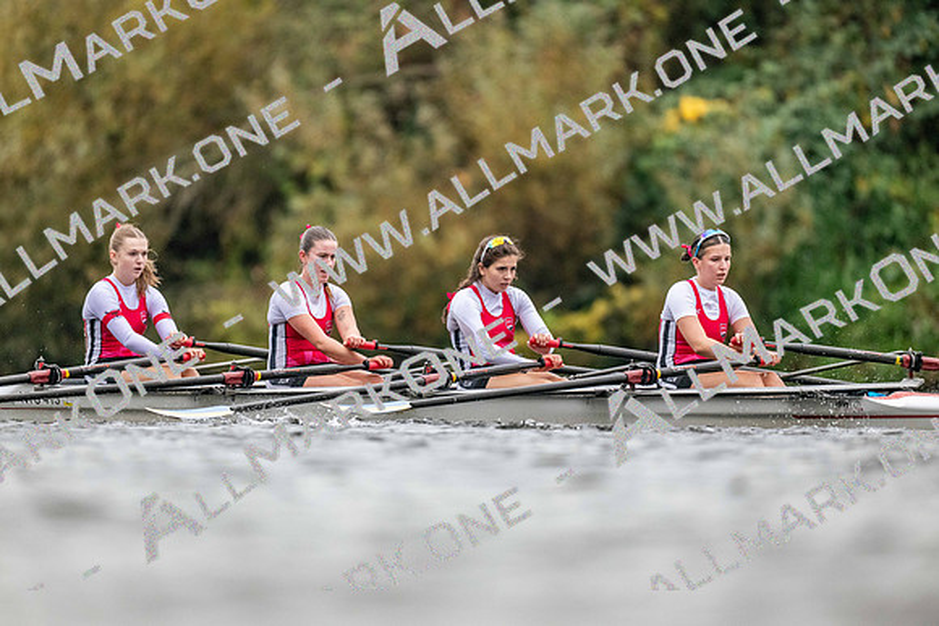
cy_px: 313
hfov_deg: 3.4
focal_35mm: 600
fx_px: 15653
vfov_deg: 2.3
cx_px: 470
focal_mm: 600
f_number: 4
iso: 3200
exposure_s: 1/2500
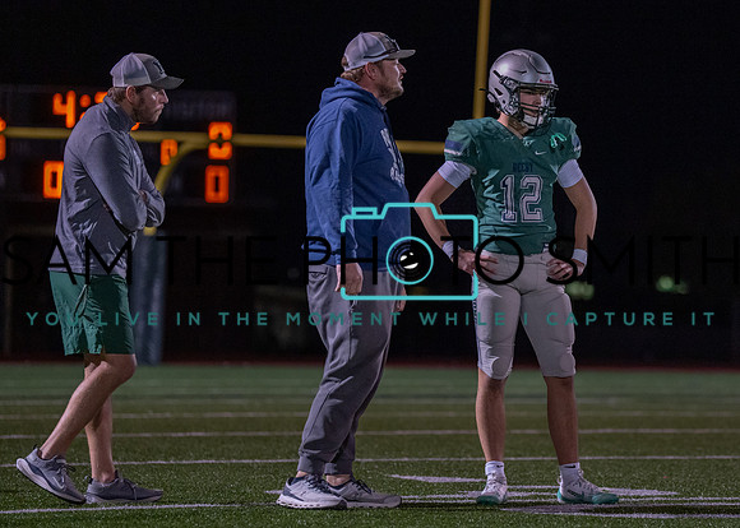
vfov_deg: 6.8
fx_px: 4462
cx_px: 537
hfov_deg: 9.5
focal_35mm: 212
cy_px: 243
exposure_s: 1/1000
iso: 3200
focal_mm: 149
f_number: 2.8
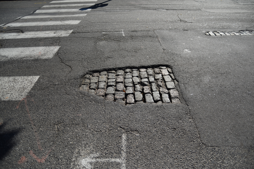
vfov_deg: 46.4
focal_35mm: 28
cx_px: 127
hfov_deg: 65.5
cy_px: 84
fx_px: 198
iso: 100
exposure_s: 1/2000
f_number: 3.3
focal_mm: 28
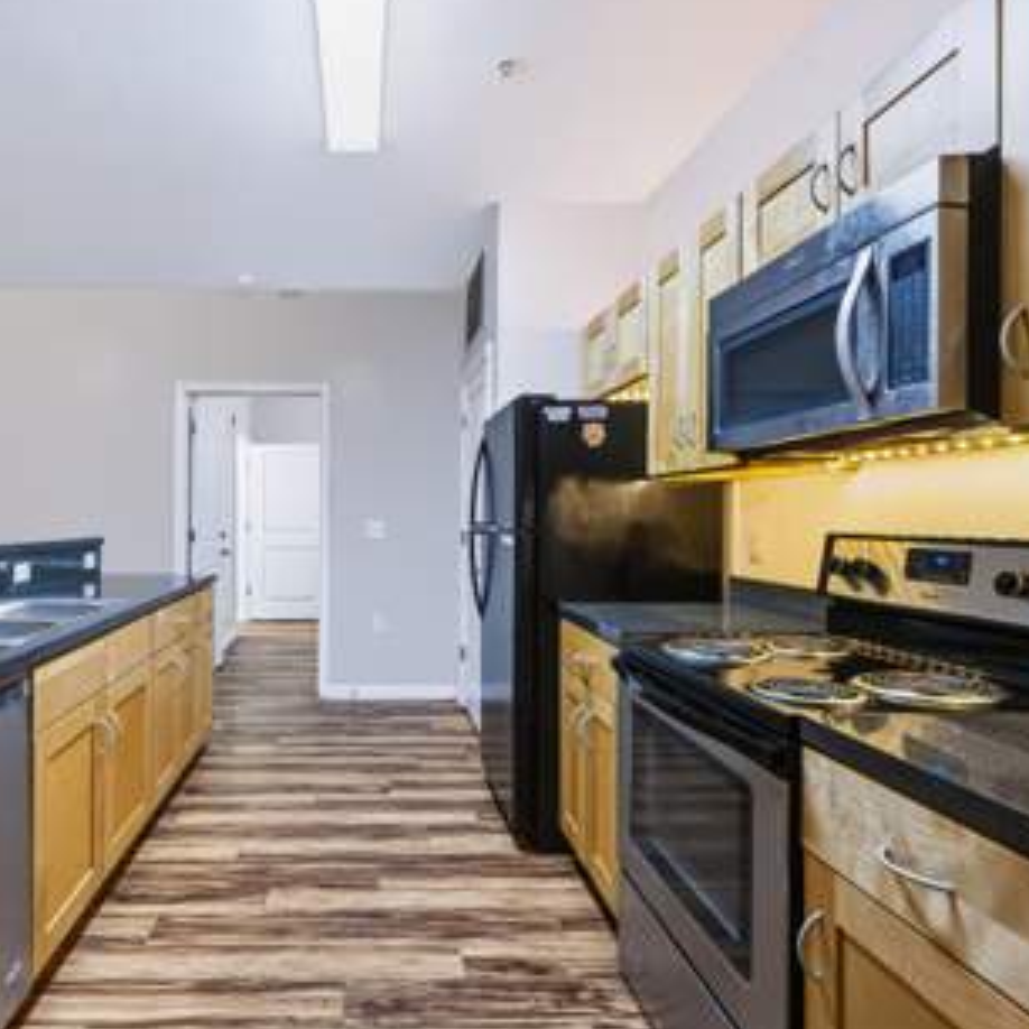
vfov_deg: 74.8
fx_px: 673
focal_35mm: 20
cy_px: 513
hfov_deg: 73.3
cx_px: 373
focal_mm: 10
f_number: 10
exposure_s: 1
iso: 100
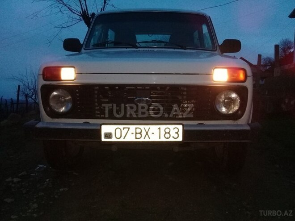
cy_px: 110
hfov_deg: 58.4
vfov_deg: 45.4
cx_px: 148
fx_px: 264
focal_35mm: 31
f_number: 2.2
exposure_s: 1/33
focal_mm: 3.3
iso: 200
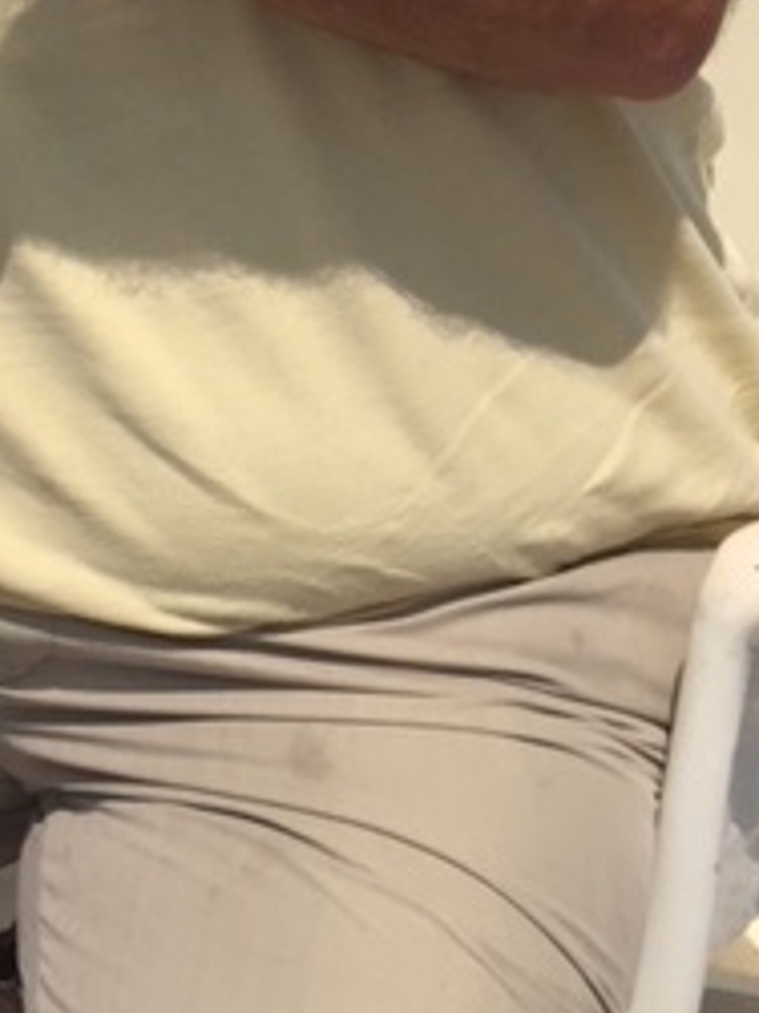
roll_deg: -0.1
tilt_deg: -4.9
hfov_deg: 18.7
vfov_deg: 24.6
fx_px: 2165
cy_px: -89
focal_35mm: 74
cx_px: -174
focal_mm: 4.15
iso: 32
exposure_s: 1/4950
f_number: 2.2
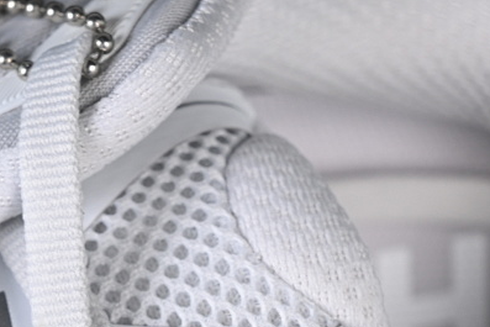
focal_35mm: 204
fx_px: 2778
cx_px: 106
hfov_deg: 10.1
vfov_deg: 6.7
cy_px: 364
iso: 160
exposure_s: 1/80
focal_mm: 50
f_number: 7.1
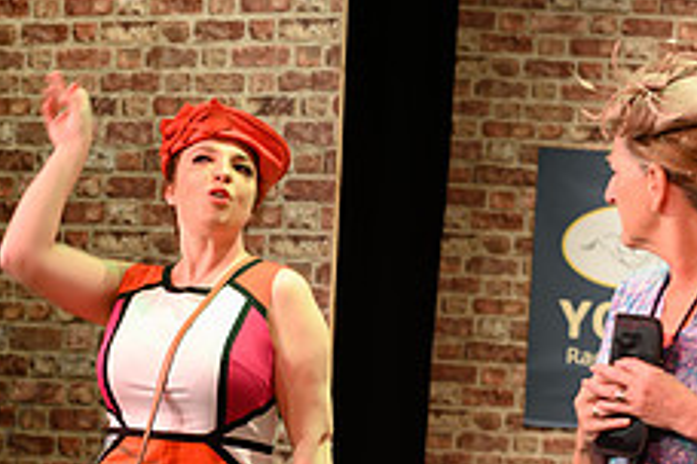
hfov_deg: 11.5
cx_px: 251
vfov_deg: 7.6
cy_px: 578
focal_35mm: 178
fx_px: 3446
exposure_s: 1/50
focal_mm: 70
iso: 800
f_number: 3.5
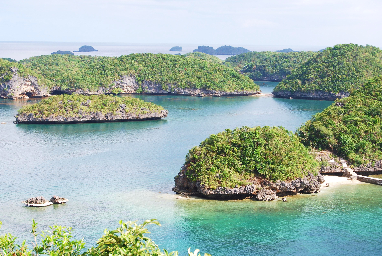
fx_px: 909
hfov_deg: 23.7
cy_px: 125
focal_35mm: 86
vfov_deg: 16.0
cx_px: 191
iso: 200
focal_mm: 55
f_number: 10
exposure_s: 1/200
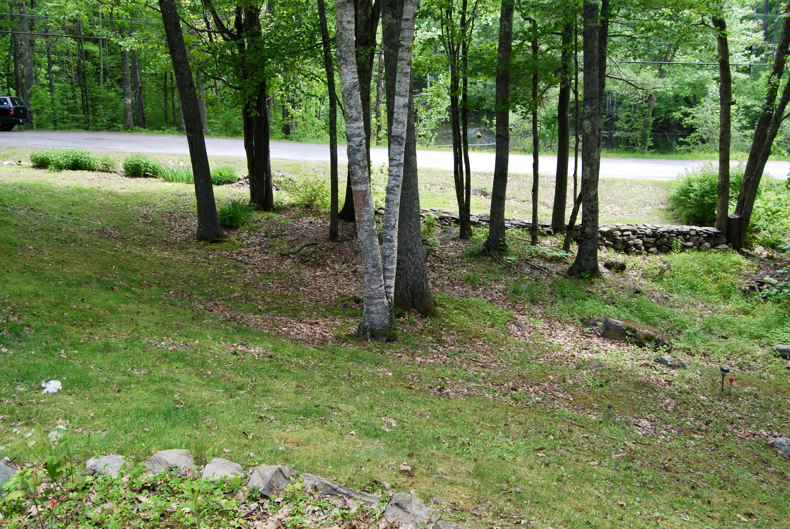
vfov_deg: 40.1
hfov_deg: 57.2
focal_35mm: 33
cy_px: 264
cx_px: 395
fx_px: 725
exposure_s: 1/125
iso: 200
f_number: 5.6
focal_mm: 22
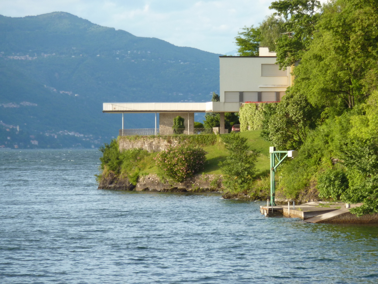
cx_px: 189
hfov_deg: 9.4
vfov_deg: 7.1
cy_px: 142
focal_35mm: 210
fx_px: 2293
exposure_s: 1/250
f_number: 4.6
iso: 160
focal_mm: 34.4
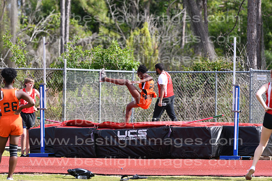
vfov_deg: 3.1
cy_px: 90
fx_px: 3401
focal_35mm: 450
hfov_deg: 4.6
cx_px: 136
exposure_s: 1/320
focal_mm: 300
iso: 100
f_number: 5.6
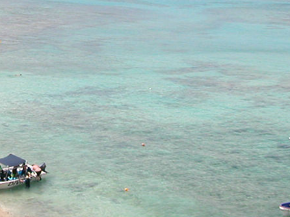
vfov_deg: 17.3
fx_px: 712
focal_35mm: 85
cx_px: 90
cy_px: 77
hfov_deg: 22.9
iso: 100
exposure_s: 1/1595
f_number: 2.7
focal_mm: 5.6
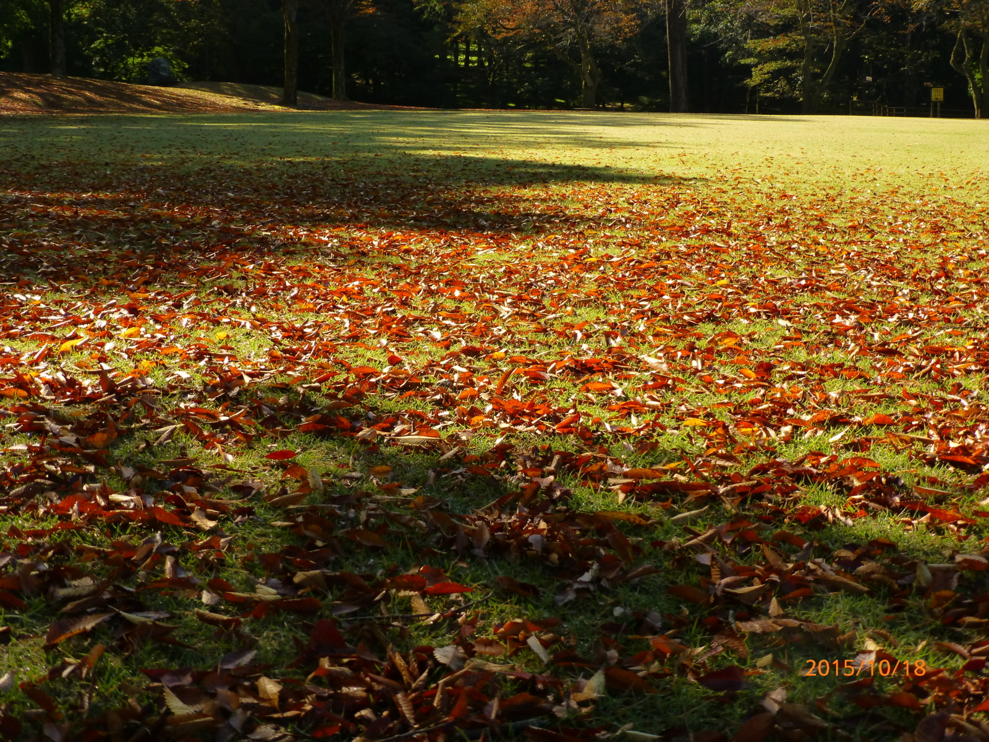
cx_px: 494
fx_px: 1457
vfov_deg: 28.6
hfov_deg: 37.5
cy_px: 371
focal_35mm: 51
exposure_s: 1/500
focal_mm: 9
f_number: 4.4
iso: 160
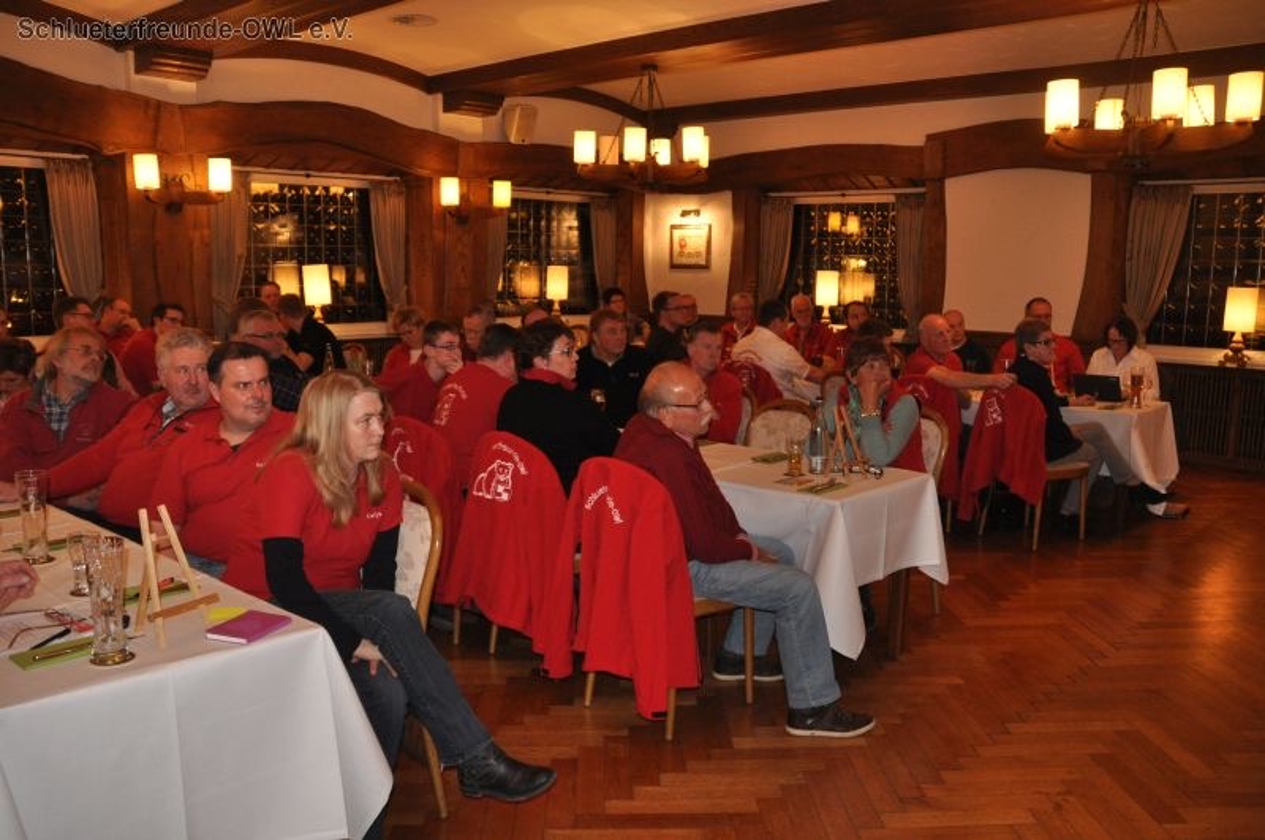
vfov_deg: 43.5
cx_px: 632
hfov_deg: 62.0
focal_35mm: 30
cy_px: 420
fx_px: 1053
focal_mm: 20
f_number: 3.5
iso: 800
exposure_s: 1/60
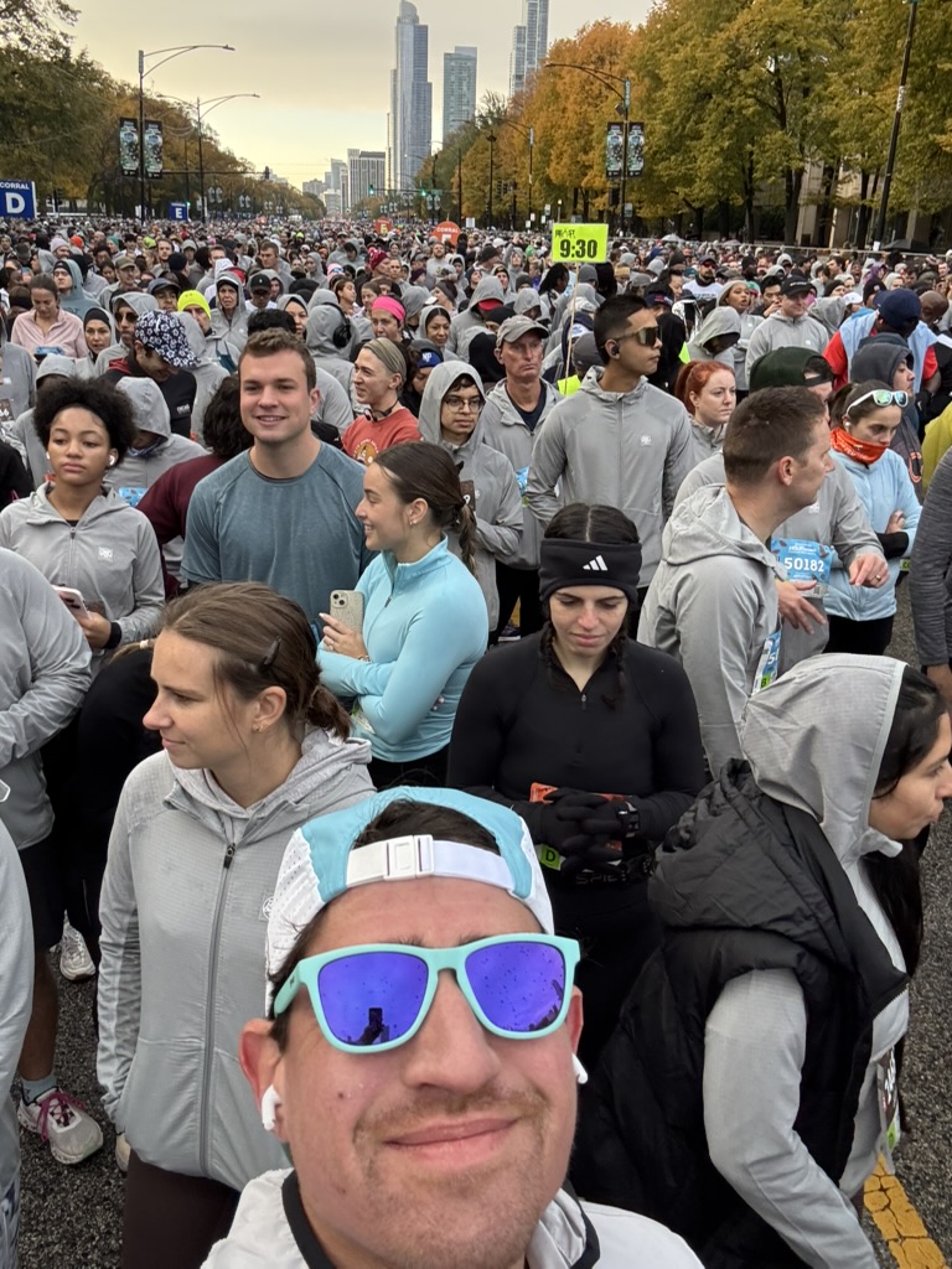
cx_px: 476
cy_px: 634
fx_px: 1100
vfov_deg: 60.0
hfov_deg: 46.8
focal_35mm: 30
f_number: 1.9
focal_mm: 2.69
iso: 40
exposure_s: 1/121
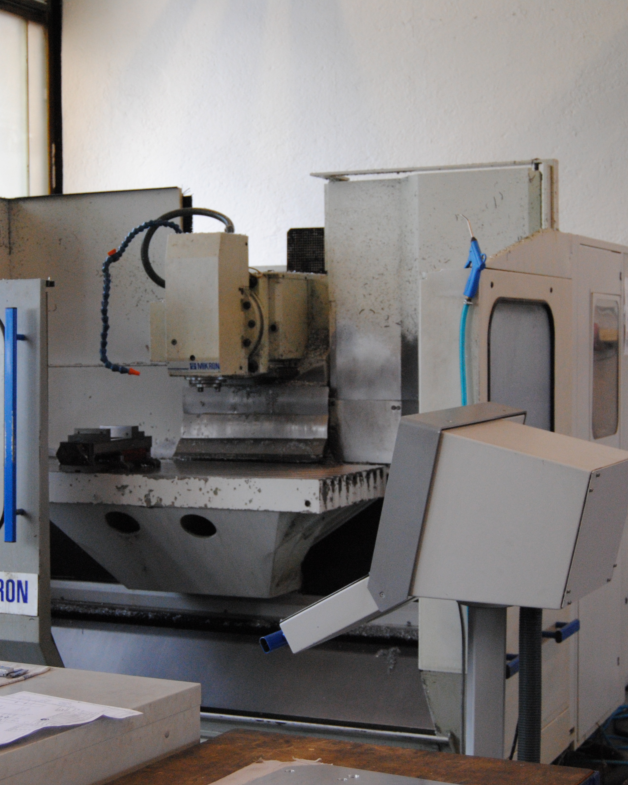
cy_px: 393
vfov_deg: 27.9
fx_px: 1580
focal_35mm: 68
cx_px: 217
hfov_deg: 22.4
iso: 800
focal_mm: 32
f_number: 4.5
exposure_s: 1/320
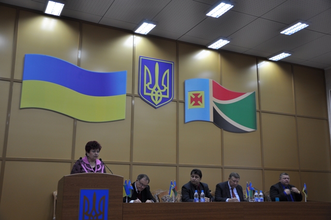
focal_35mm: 39
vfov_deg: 34.1
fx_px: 358
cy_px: 110
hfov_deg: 49.6
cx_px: 166
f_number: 4.5
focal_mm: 26
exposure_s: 1/20
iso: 200
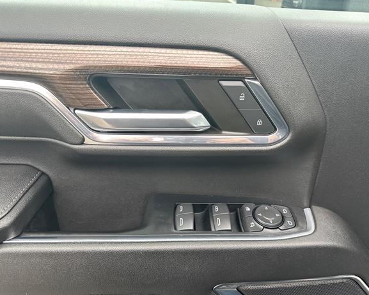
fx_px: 284
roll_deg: -2.2
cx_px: 200
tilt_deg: -31.7
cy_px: 147
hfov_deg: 65.9
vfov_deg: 54.9
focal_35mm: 26
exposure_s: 1/161
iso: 100
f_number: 1.78
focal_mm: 6.86
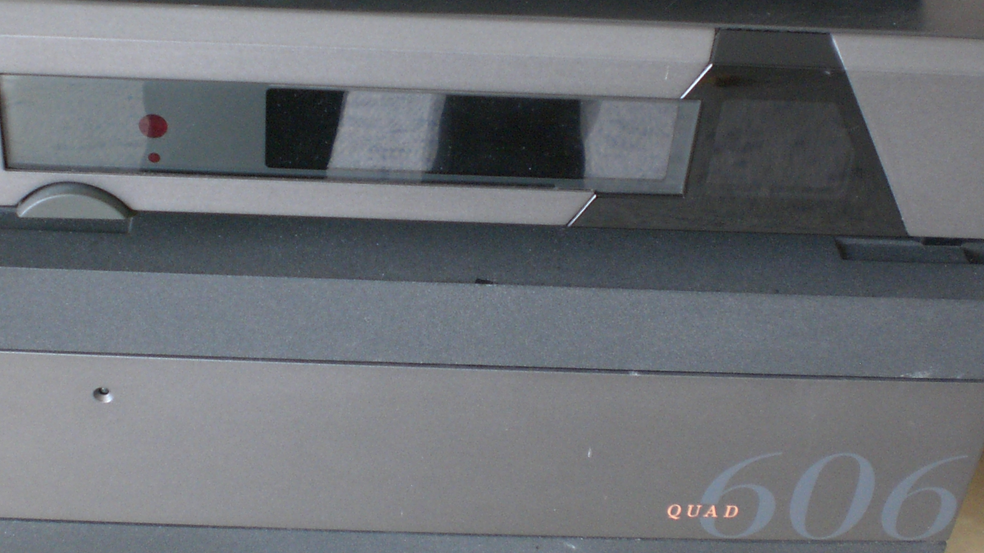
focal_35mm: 60
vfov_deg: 20.0
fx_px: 1565
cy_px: 219
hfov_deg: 34.9
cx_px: 458
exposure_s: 1/50
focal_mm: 6.3
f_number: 3.1
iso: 200
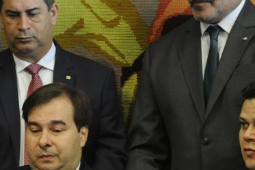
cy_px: 136
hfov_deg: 6.0
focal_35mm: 342
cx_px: 6
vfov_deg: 4.0
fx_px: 2423
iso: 3200
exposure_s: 1/160
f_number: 7.1
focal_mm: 112
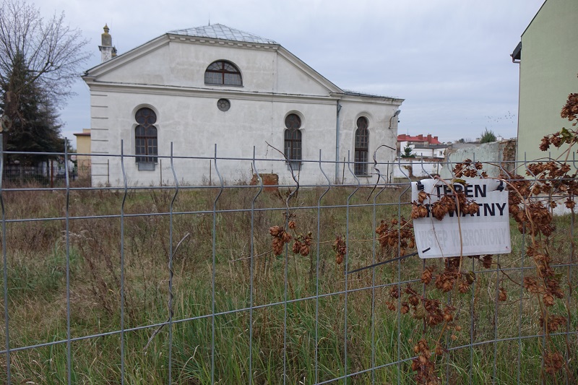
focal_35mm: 24
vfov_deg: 53.1
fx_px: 385
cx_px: 289
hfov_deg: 73.8
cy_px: 192
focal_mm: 8.81
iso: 125
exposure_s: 1/200
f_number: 2.8
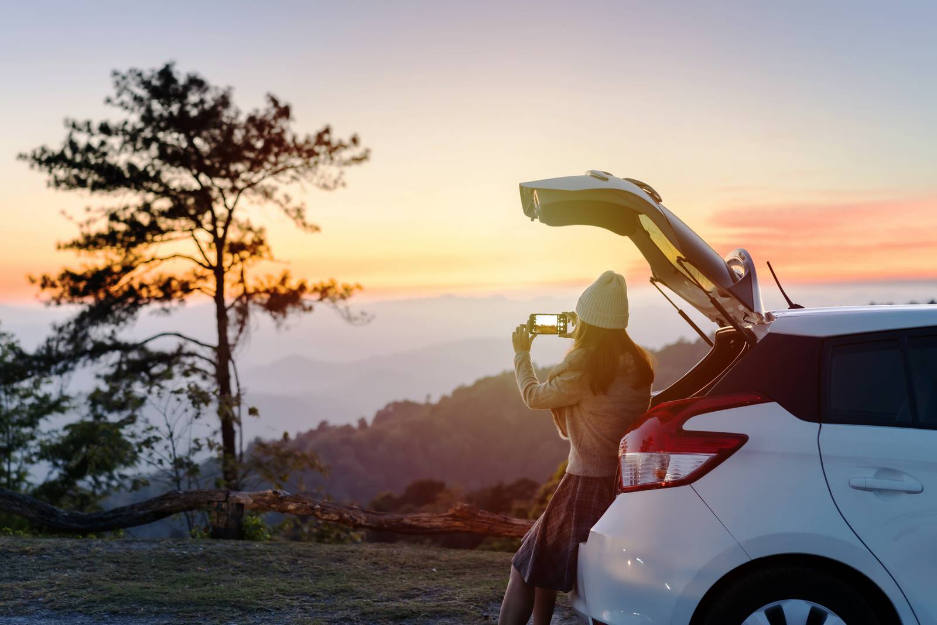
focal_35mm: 55
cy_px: 312
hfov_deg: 36.2
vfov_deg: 24.6
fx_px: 1432
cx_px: 468
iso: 250
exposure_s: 1/4
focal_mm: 55
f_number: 2.8
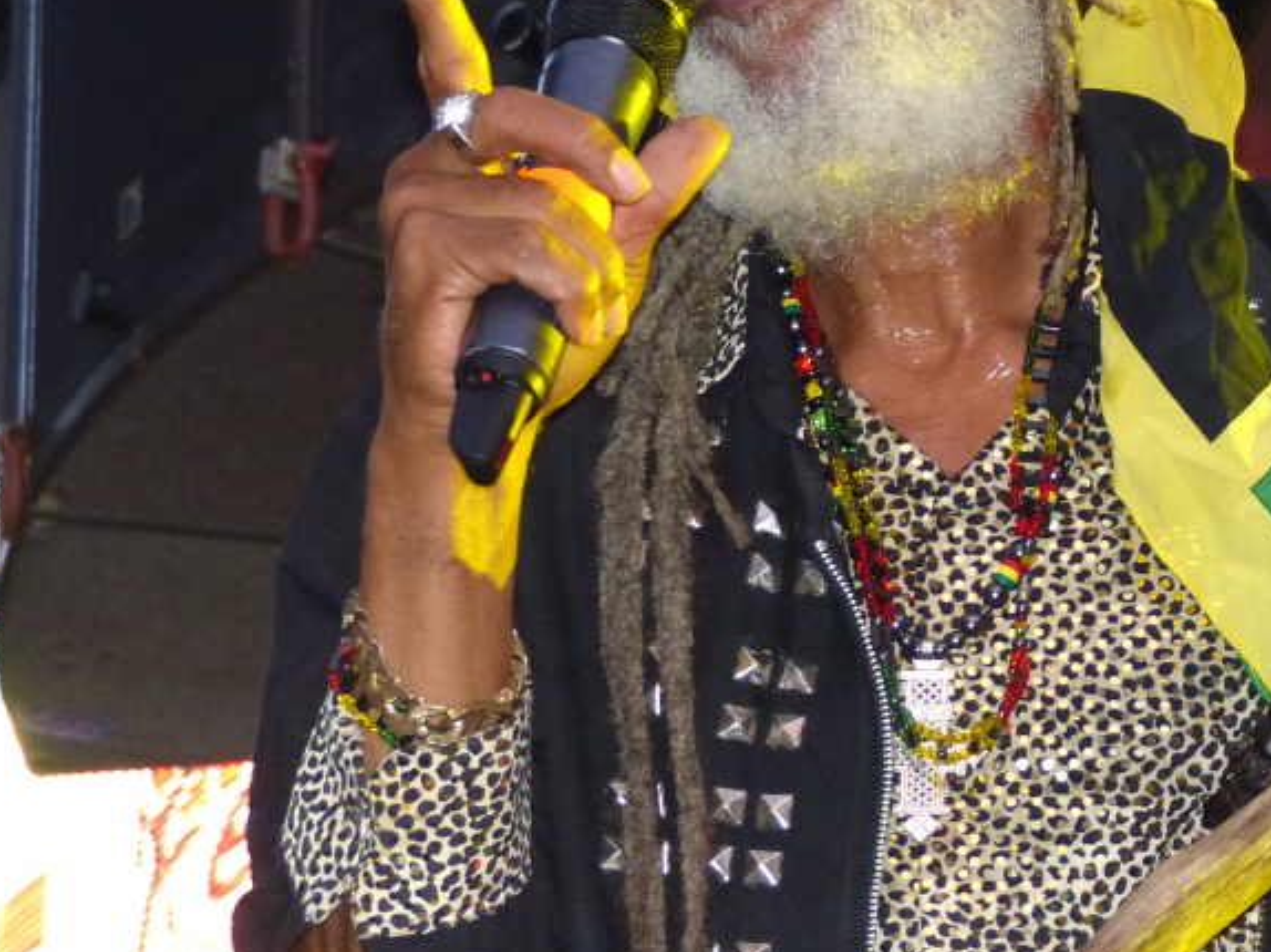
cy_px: 147
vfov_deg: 6.6
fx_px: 8184
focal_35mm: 223
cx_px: 1076
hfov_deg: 8.9
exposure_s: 1/60
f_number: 2.8
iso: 400
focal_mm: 23.1
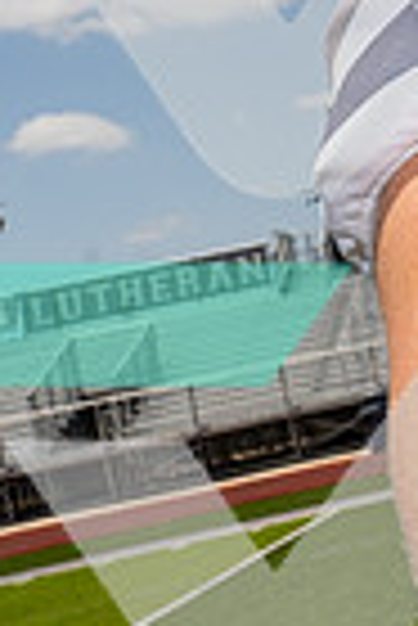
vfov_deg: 19.6
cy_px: -43
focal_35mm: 100
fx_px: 1737
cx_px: 1043
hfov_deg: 11.2
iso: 100
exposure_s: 1/250
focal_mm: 24
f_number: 11
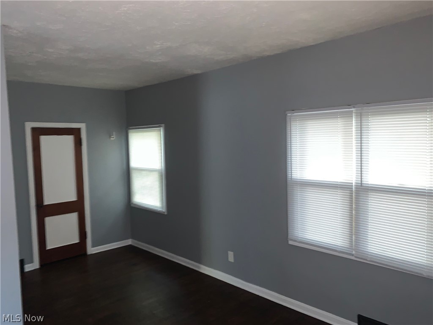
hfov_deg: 67.3
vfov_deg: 53.1
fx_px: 325
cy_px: 162
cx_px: 216
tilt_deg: -4.1
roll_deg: +2.4
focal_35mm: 26
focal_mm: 4.25
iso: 200
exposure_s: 1/6
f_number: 1.8
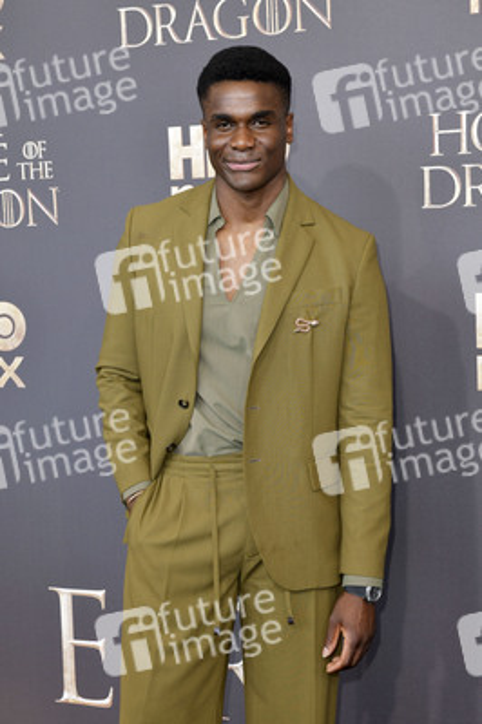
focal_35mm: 56
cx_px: 241
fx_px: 1127
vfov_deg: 35.7
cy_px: 362
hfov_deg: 24.2
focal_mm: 56
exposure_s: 1/200
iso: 400
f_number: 6.3
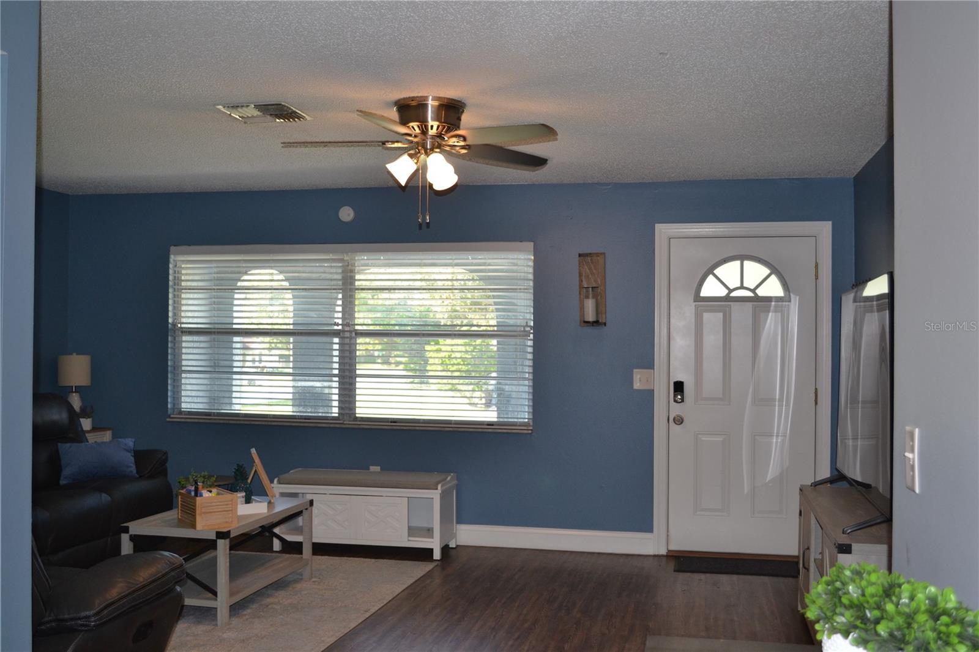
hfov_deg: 53.1
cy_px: 326
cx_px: 490
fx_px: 979
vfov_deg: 36.9
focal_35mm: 36
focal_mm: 24
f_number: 4
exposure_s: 1/80
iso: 400
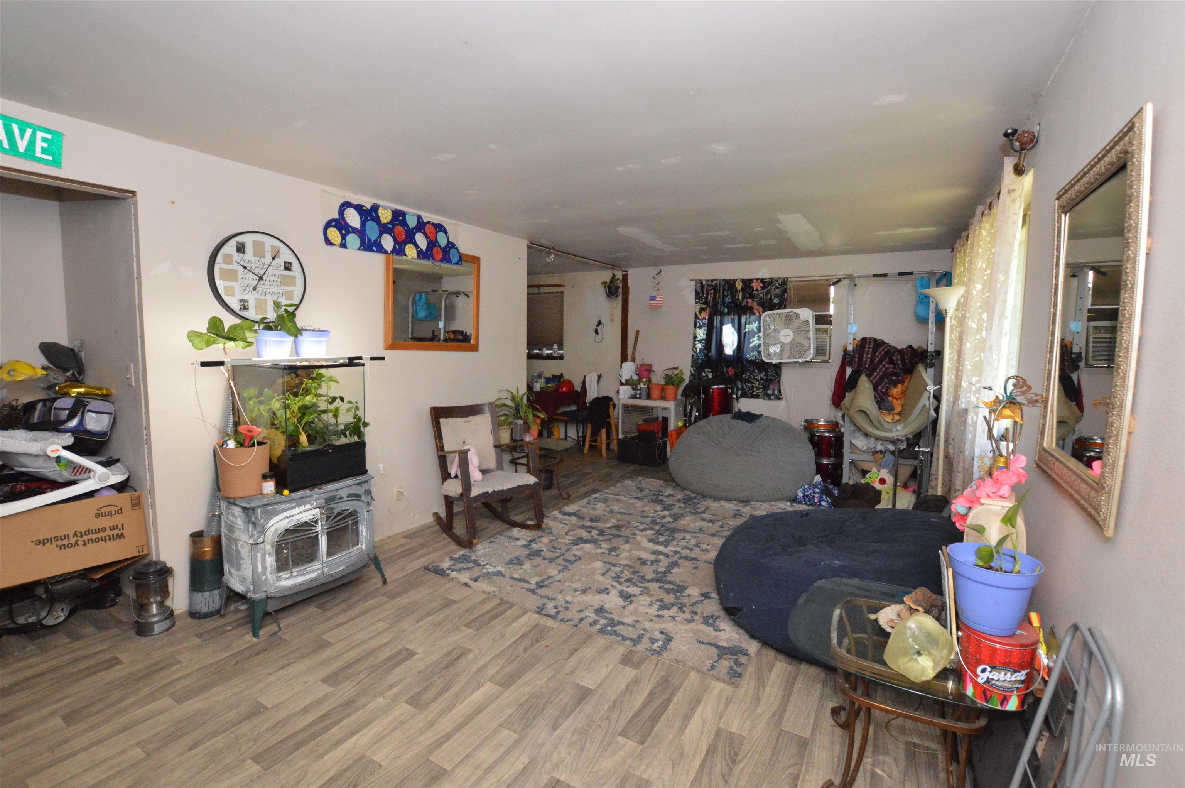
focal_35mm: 15
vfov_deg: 77.2
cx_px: 592
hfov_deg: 100.4
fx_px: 493
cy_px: 394
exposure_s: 1/200
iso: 3600
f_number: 8
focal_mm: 10
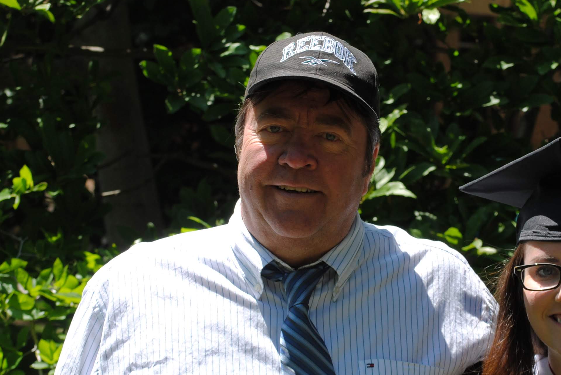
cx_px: 412
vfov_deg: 8.2
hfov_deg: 12.3
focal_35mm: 167
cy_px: 193
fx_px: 2605
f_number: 6.3
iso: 100
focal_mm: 55
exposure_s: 1/160
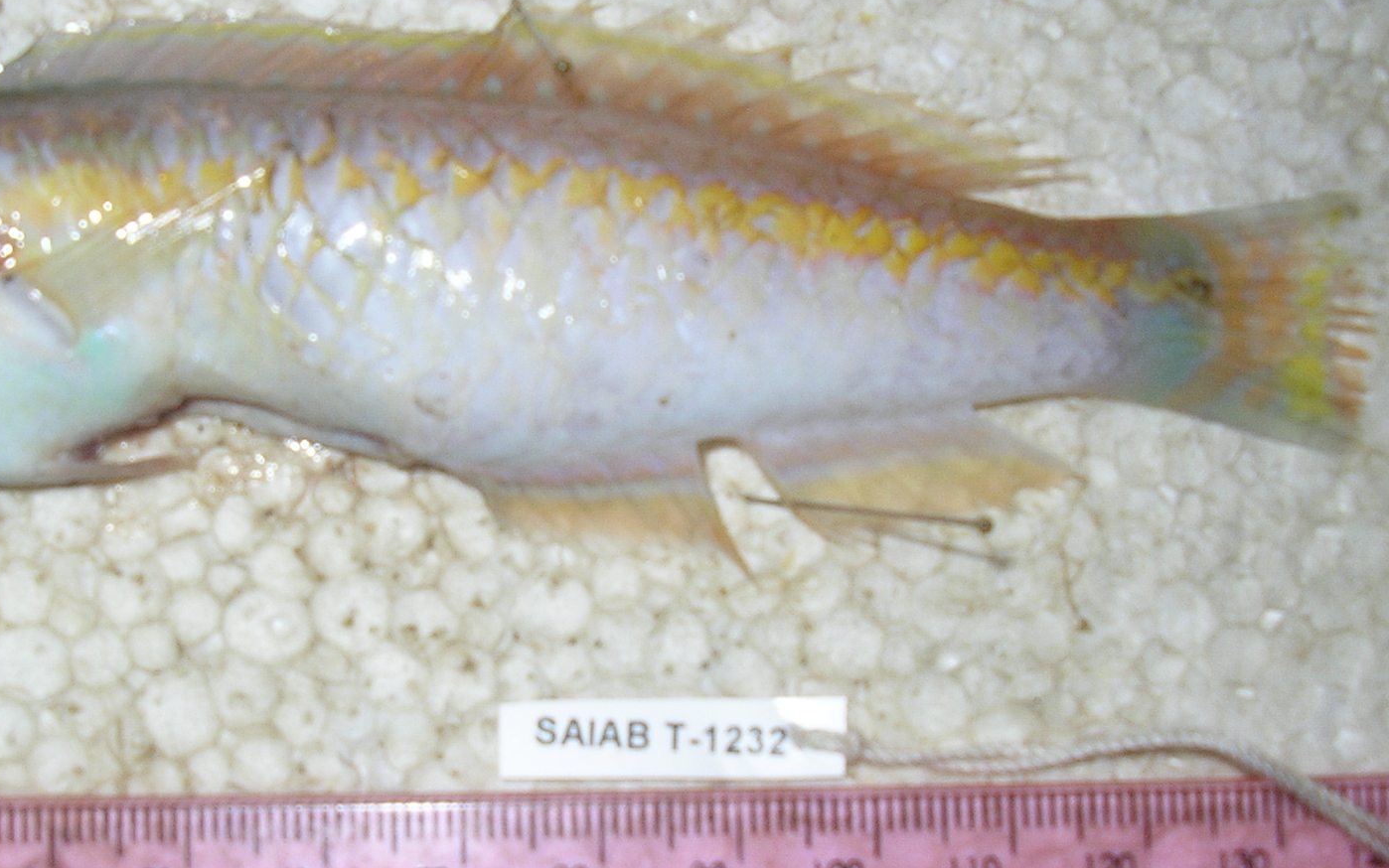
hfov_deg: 34.3
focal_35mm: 59
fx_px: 2234
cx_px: 483
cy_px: 535
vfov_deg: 22.0
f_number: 4.1
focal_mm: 5.8
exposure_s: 1/60
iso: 50
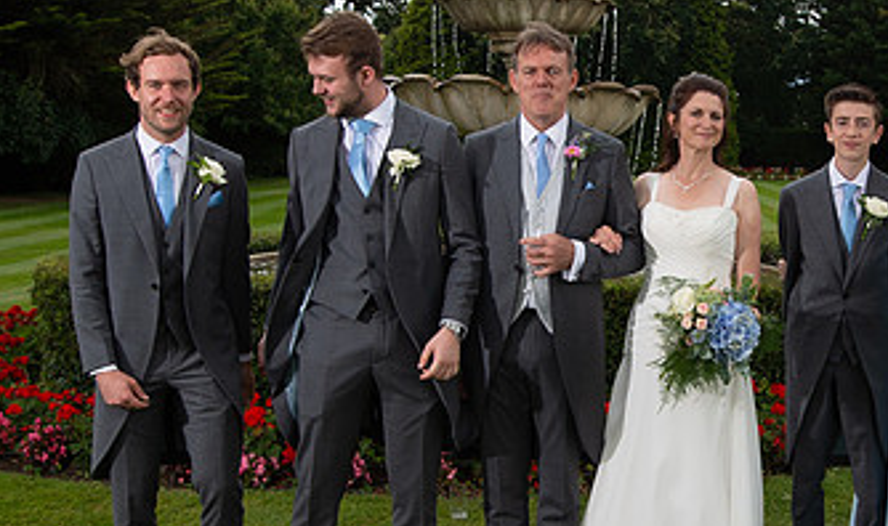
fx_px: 1551
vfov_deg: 19.2
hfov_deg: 31.3
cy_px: 317
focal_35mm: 65
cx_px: 689
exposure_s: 1/250
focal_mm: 19
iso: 100
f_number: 6.3
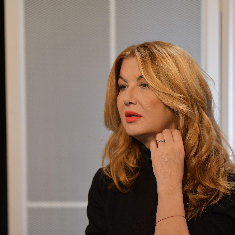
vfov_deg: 10.9
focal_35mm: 160
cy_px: 118
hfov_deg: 10.9
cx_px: 146
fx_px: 1229
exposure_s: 1/200
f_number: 3.2
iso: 800
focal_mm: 125
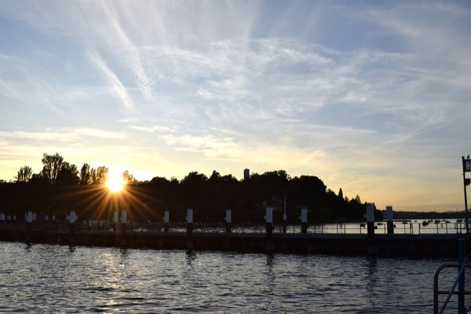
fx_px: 471
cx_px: 236
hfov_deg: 53.1
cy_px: 157
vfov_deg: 36.9
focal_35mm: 36
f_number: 11
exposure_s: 1/500
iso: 200
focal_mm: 24
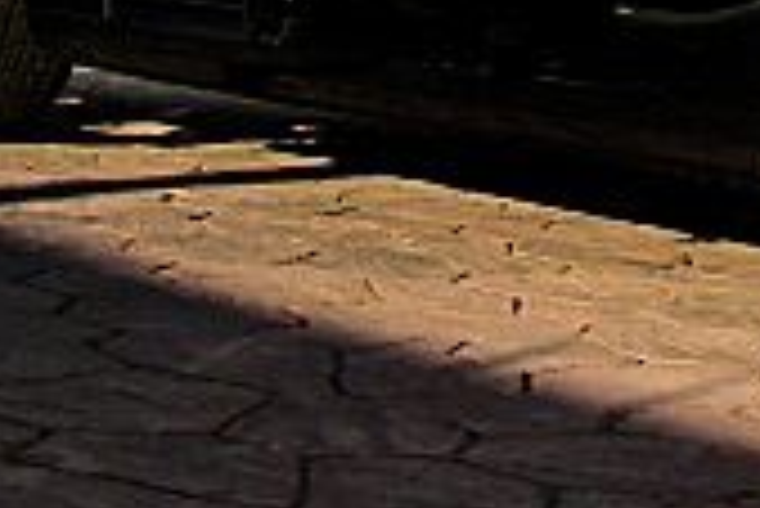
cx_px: 1106
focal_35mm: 142
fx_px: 3000
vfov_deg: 9.1
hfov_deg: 13.7
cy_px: -495
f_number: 2.8
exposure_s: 1/640
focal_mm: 6.3
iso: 50
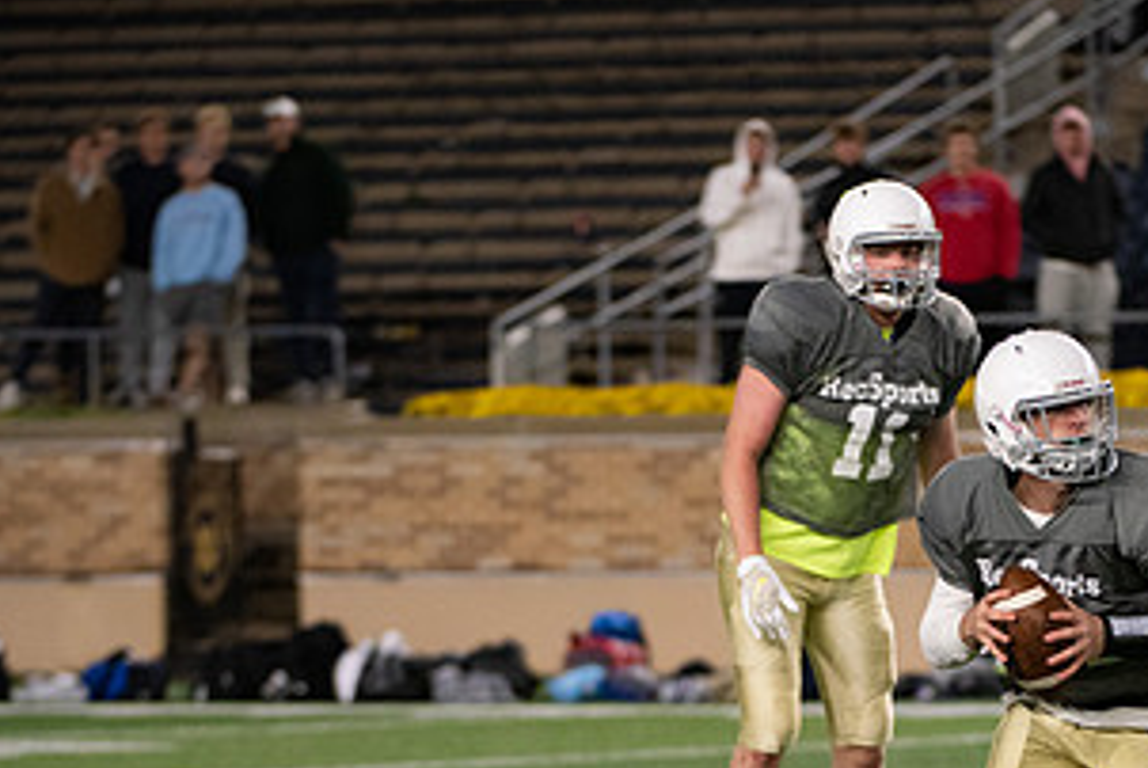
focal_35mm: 384
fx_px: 12257
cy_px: 644
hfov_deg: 5.4
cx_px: 909
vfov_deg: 3.6
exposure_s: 1/500
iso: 3600
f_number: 4
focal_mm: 200
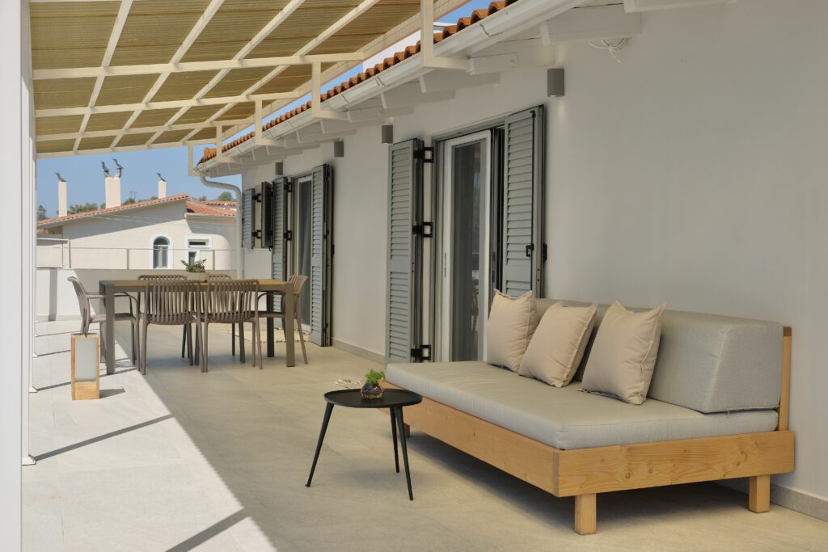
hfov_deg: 48.5
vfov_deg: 33.4
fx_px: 920
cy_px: 276
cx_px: 414
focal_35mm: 40
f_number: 5.6
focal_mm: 26.5
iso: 400
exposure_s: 1/1600
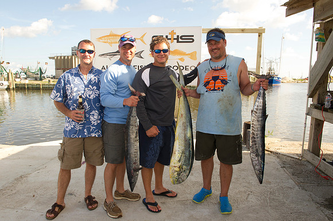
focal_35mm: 26
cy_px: 110
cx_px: 166
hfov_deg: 69.4
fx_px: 240
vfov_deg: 49.5
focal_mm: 26
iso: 400
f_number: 11
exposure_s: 1/160
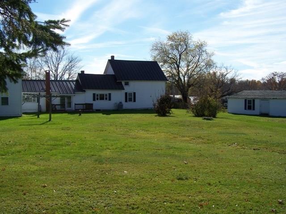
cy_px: 107
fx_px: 314
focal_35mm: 38
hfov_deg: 49.0
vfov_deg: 37.7
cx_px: 143
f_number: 4
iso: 64
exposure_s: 1/640
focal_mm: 6.3
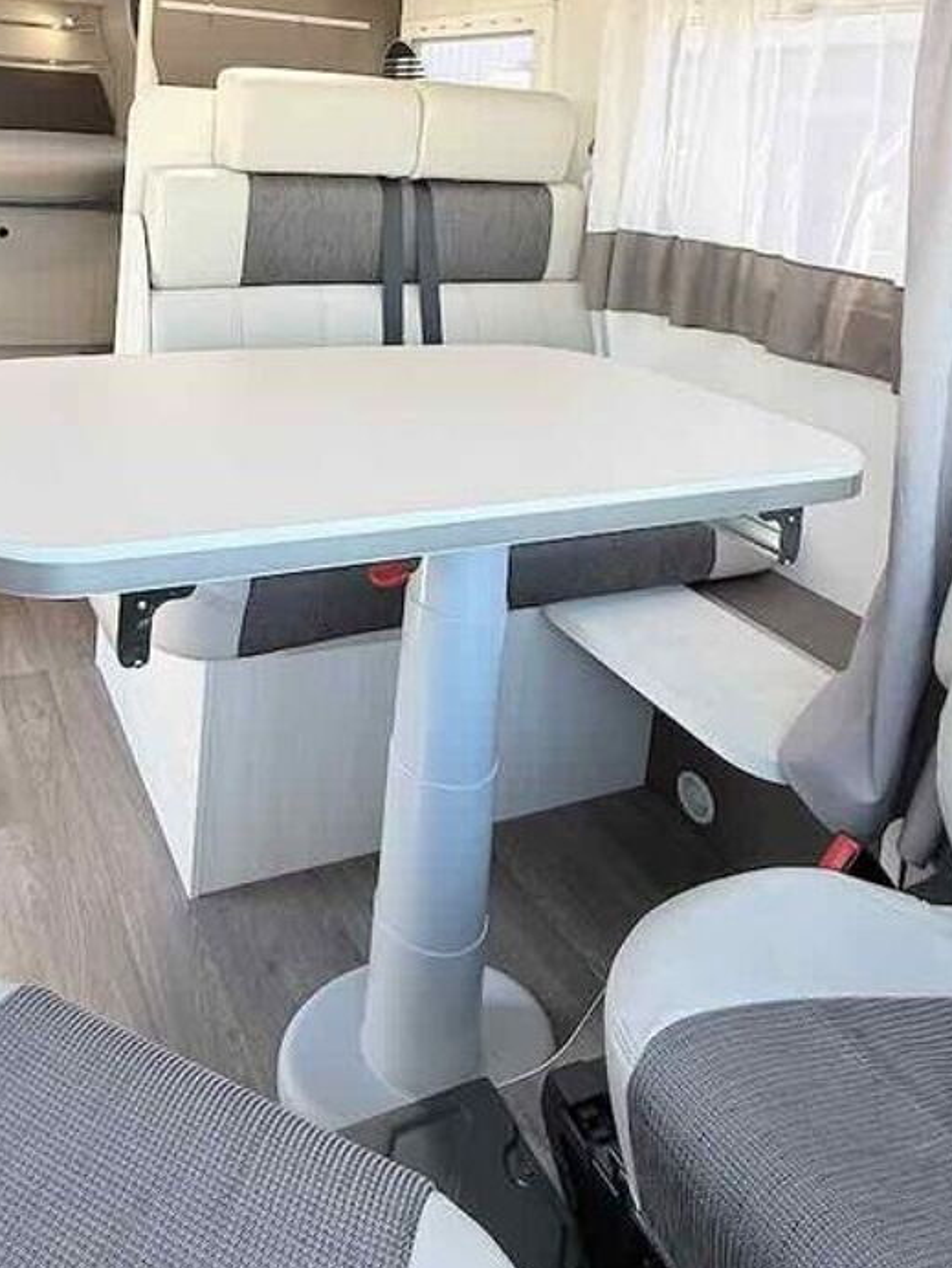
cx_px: 262
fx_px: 989
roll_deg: -4.5
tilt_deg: +0.0
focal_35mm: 27
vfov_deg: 58.0
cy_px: 181
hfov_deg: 49.7
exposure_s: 1/99
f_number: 2.2
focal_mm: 2.22
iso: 64
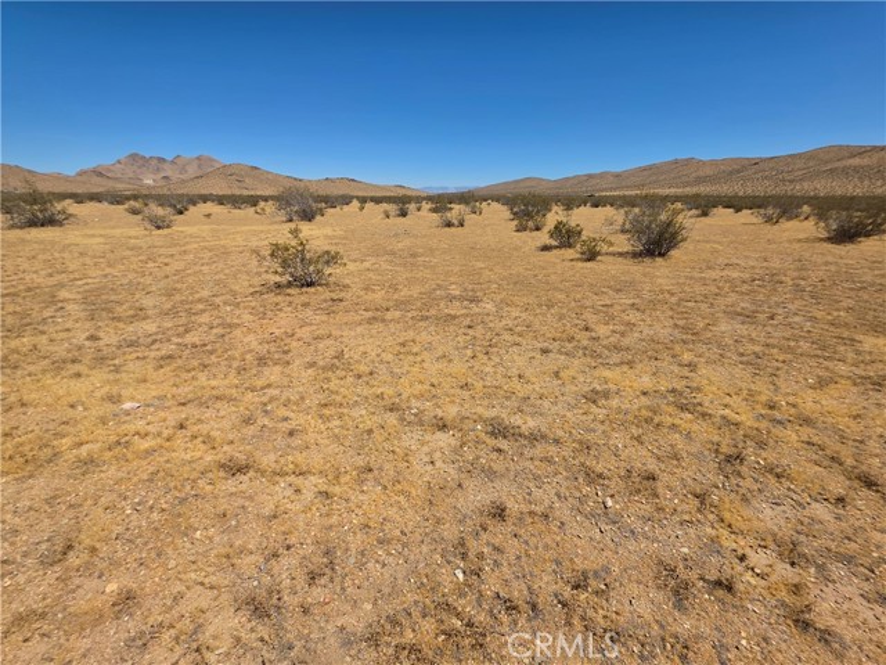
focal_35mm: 13
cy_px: 332
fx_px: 333
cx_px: 443
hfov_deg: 106.2
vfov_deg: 89.9
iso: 40
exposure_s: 1/3550
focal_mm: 2.2
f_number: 1.9
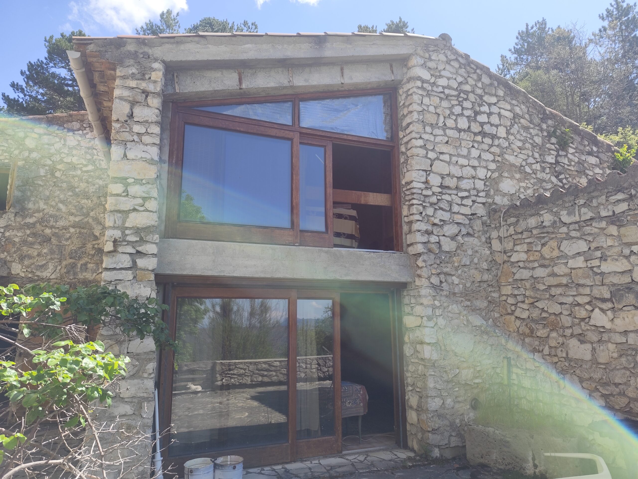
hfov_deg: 73.9
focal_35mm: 23
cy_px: 240
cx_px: 319
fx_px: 424
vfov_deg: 58.9
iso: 50
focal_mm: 6.14
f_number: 1.65
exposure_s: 1/753
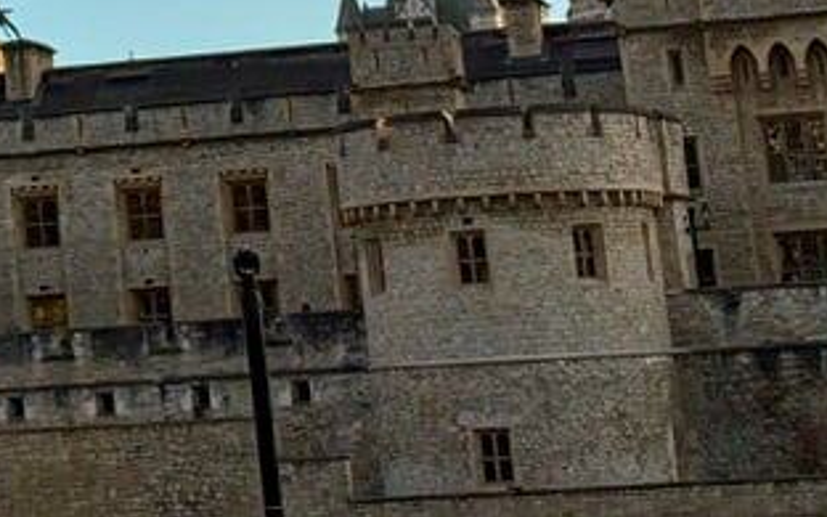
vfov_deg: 7.7
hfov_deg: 12.3
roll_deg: +1.9
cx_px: -360
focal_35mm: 163
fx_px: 3674
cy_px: -475
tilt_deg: +15.4
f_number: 1.78
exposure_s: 1/1984
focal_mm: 6.76
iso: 64
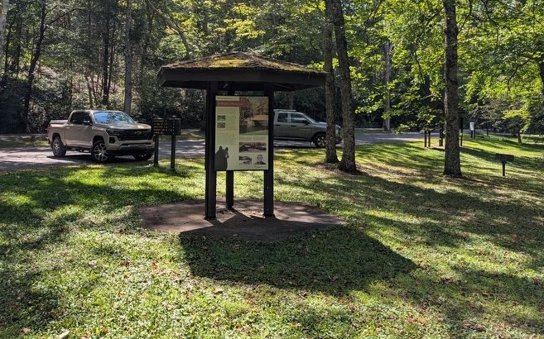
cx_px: 240
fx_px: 459
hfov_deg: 61.1
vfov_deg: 39.8
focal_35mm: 31
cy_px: 98
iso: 19
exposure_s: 1/271
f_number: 1.68
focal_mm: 6.9
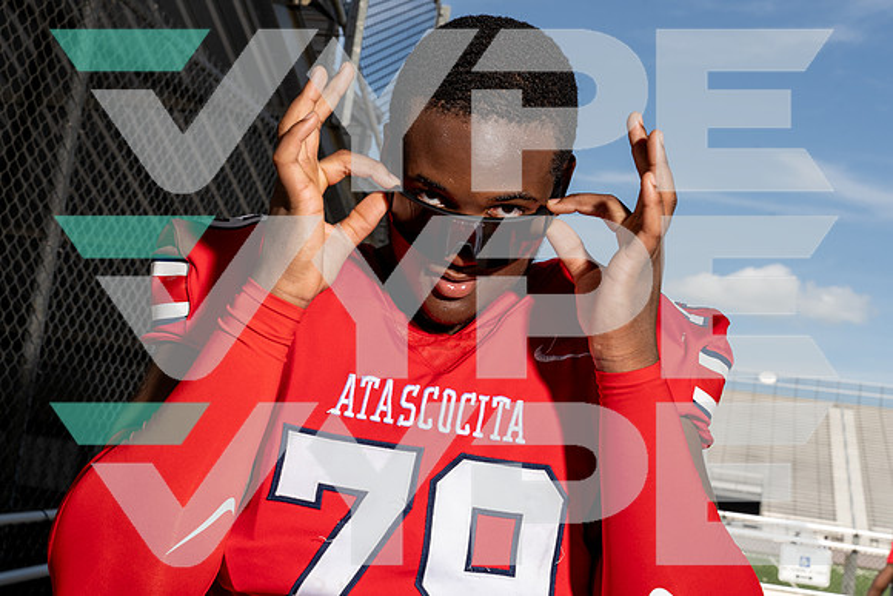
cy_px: 298
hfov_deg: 38.9
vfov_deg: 26.5
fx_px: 1265
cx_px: 446
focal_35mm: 51
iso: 160
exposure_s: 1/250
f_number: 10
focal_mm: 51
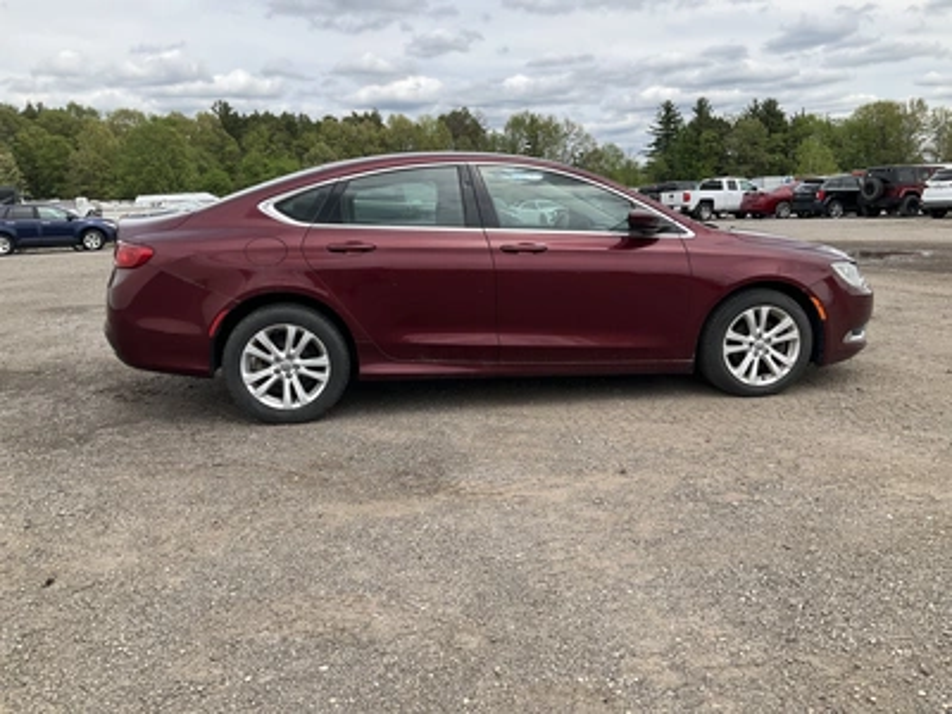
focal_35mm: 29
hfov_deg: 61.7
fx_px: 798
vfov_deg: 48.2
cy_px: 357
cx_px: 476
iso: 25
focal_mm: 3
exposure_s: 1/1534
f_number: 1.8
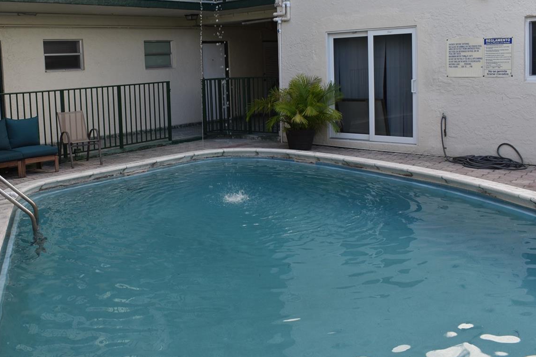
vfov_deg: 34.8
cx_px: 209
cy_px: 127
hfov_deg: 50.3
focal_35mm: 38
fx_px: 566
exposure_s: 1/250
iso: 320
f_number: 8
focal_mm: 18
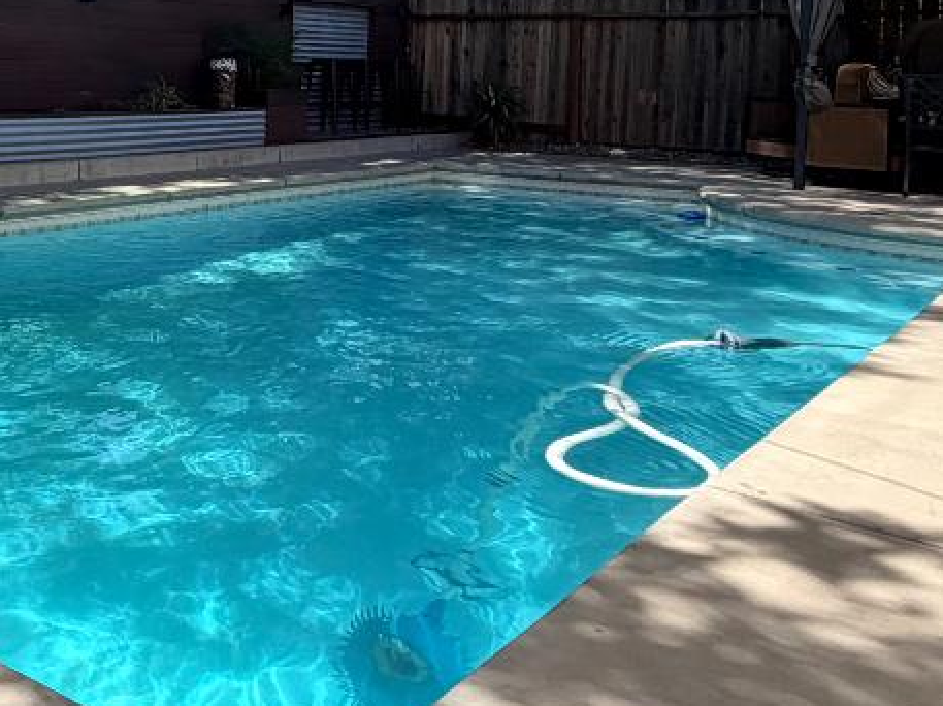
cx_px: 126
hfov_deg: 38.9
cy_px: 77
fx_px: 1252
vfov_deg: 30.2
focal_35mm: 46
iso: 40
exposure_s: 1/770
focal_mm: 2.22
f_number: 2.2
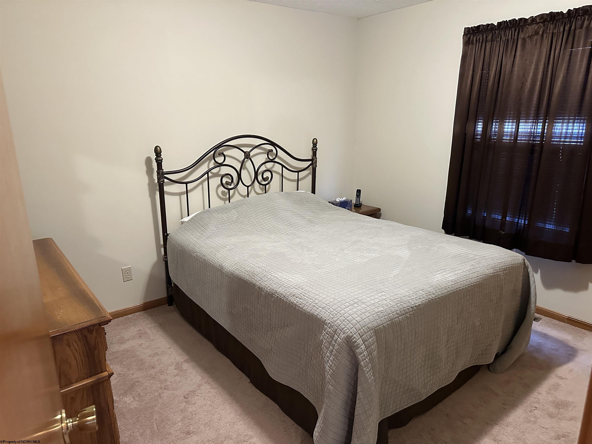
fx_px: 410
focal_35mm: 24
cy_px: 222
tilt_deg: -14.7
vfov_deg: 56.8
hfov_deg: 71.6
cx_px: 296
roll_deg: +0.5
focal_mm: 6.86
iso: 800
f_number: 1.78
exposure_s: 1/60
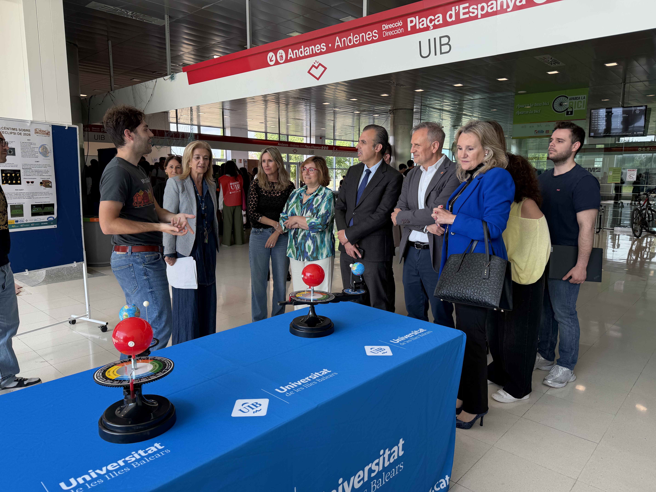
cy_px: 246
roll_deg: -0.6
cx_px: 328
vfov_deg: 56.8
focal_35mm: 24
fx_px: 455
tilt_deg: -9.3
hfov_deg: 71.6
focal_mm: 6.76
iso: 64
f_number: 1.78
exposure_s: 1/265
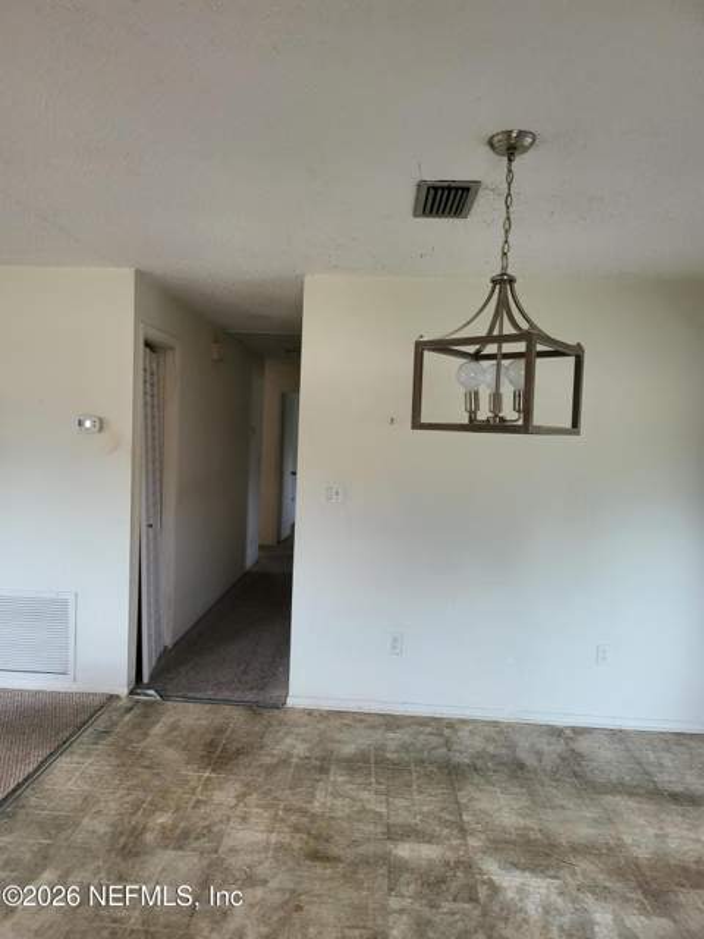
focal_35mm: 24
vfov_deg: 71.6
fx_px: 651
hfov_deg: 56.8
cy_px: 470
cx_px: 352
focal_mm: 5
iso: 250
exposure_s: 1/60
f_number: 1.8
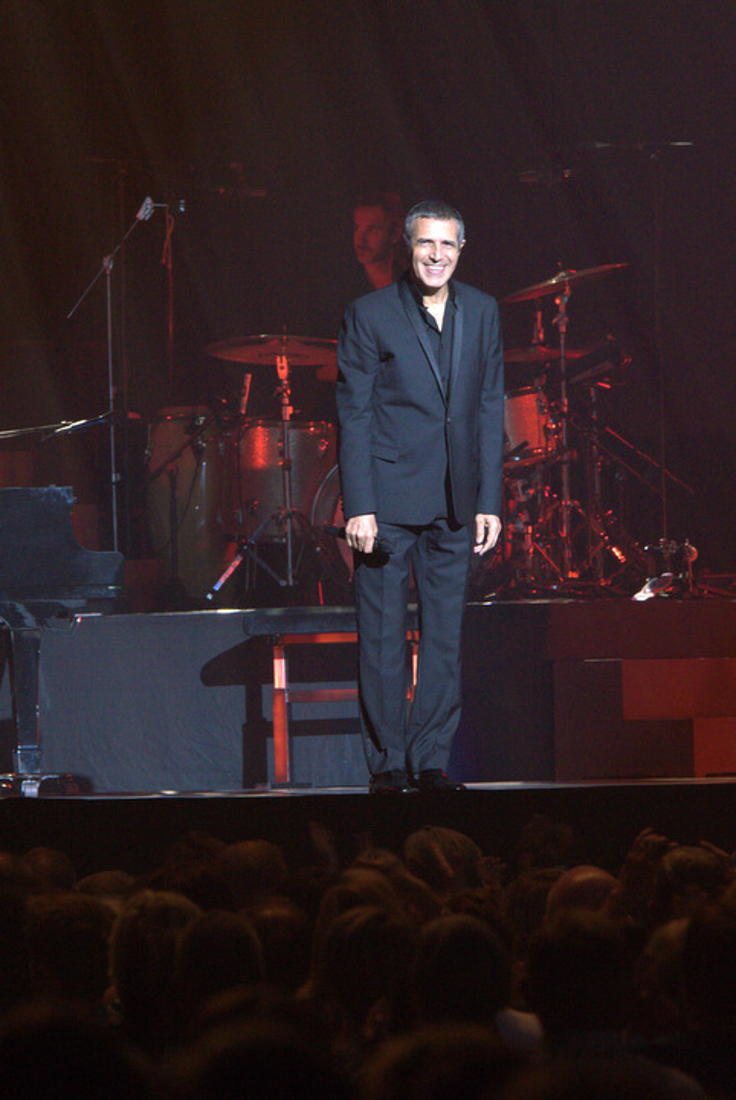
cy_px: 550
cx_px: 368
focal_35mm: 300
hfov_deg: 4.6
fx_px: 9173
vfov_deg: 6.9
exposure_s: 1/80
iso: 400
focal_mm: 200
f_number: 6.3
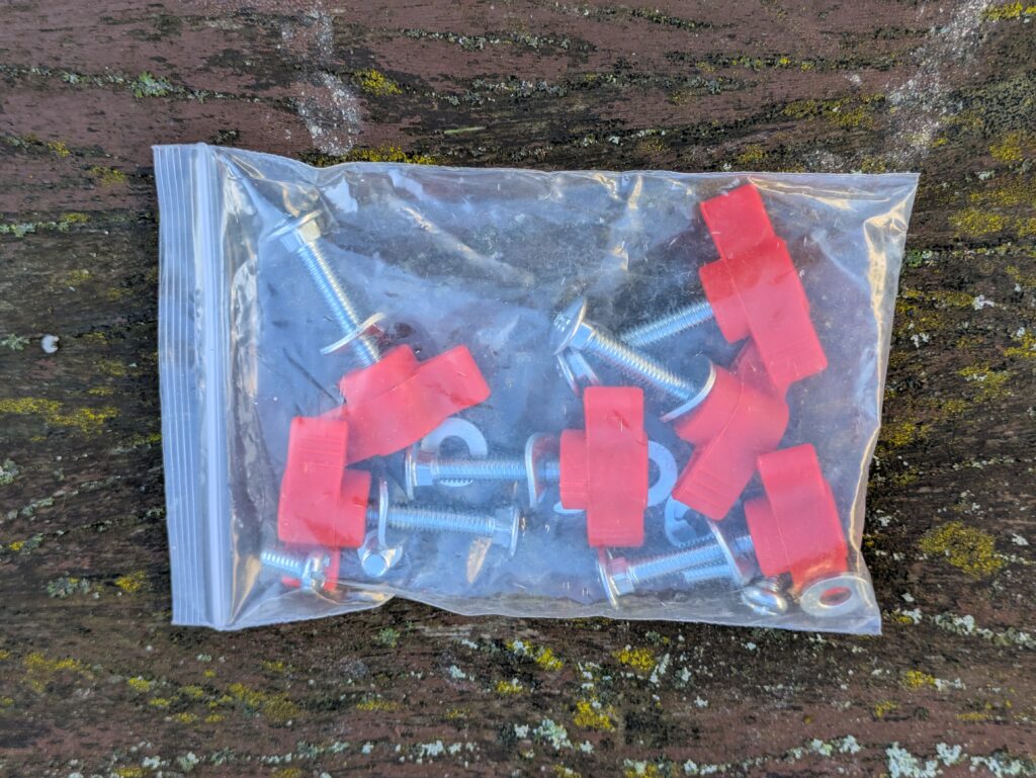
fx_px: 1527
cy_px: 389
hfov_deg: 37.5
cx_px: 518
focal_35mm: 51
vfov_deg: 28.6
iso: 42
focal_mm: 5.43
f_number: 1.89
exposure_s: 1/176
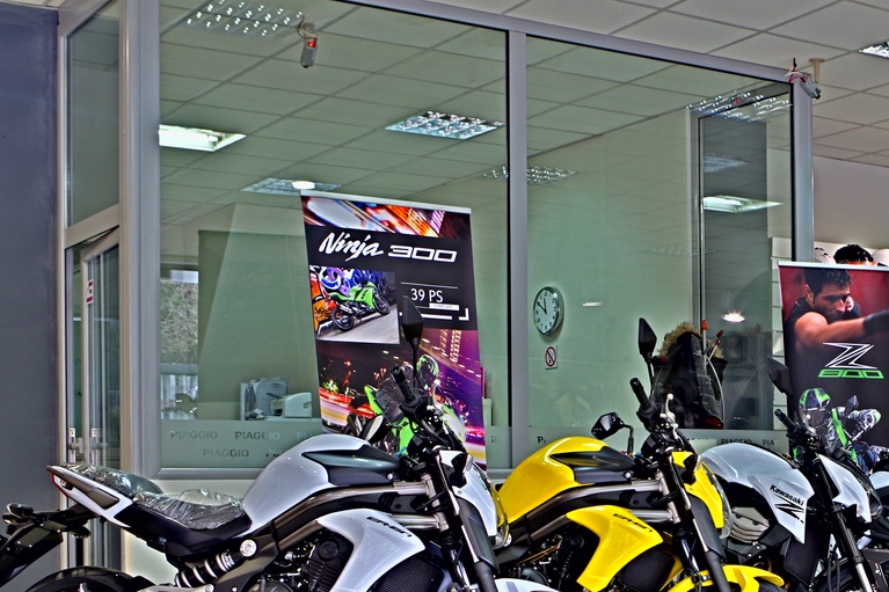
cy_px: 490
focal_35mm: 65
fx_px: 1605
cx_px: 719
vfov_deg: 20.6
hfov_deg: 30.2
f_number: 6.3
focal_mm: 26.25
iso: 200
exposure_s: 1/13
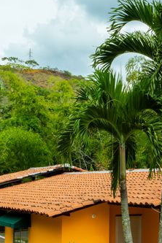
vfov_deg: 27.8
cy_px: 174
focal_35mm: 72
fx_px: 486
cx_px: 125
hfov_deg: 18.8
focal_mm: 18
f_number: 11
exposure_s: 1/160
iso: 400
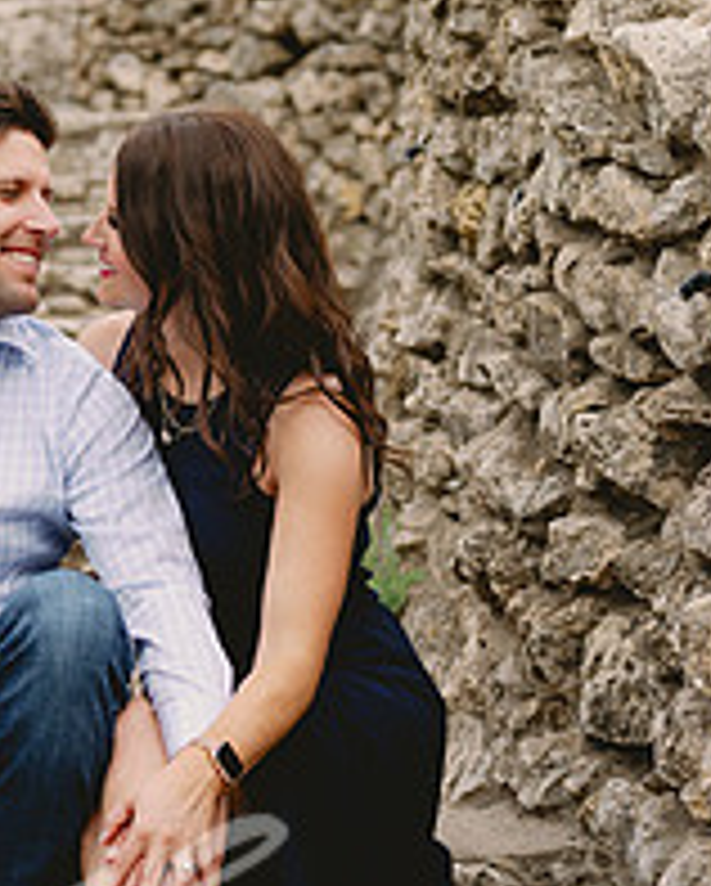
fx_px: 3624
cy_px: 562
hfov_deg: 11.1
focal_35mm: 138
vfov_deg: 13.9
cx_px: 27
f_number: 2.5
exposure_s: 1/1000
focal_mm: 50
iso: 400
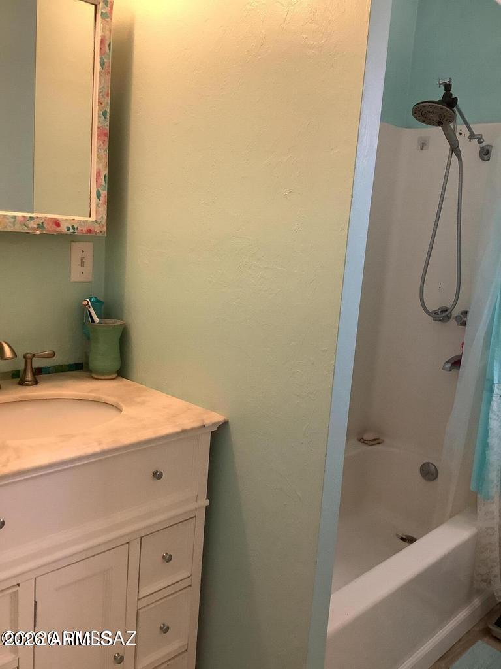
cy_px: 334
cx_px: 250
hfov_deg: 45.4
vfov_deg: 58.4
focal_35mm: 31
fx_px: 598
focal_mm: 3.3
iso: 200
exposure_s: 1/60
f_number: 2.4
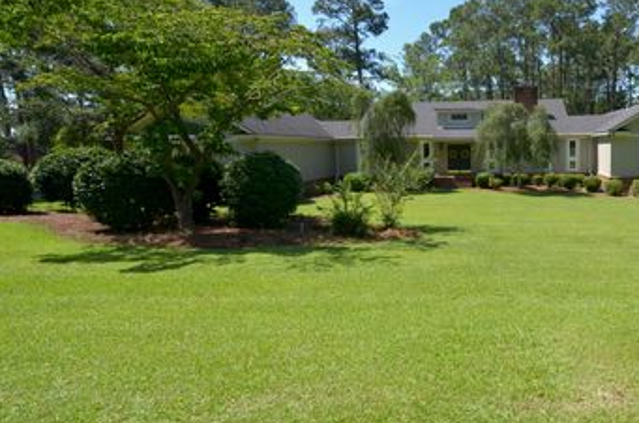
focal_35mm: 22
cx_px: 453
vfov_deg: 56.7
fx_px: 390
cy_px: 173
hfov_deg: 74.8
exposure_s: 1/320
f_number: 8
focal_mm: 10
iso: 200
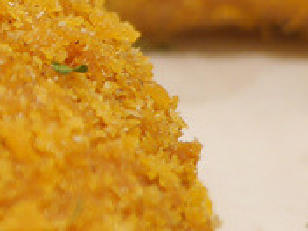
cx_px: -345
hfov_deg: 10.5
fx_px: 1513
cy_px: 220
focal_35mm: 170
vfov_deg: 8.7
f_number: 2.8
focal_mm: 15
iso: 400
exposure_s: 1/60
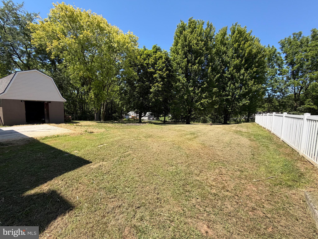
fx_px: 129
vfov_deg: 85.7
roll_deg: -0.9
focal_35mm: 14
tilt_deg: -4.4
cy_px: 120
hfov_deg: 102.1
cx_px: 159
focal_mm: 2.22
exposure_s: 1/709
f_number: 2.2
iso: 40
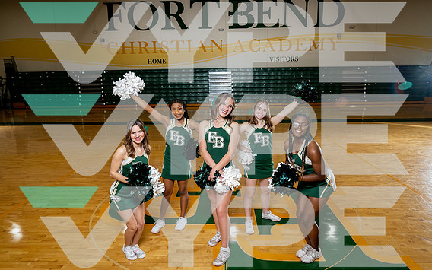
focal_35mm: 25
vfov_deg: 49.3
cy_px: 135
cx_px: 215
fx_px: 294
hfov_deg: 72.5
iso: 640
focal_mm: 24
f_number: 7.1
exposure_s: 1/250
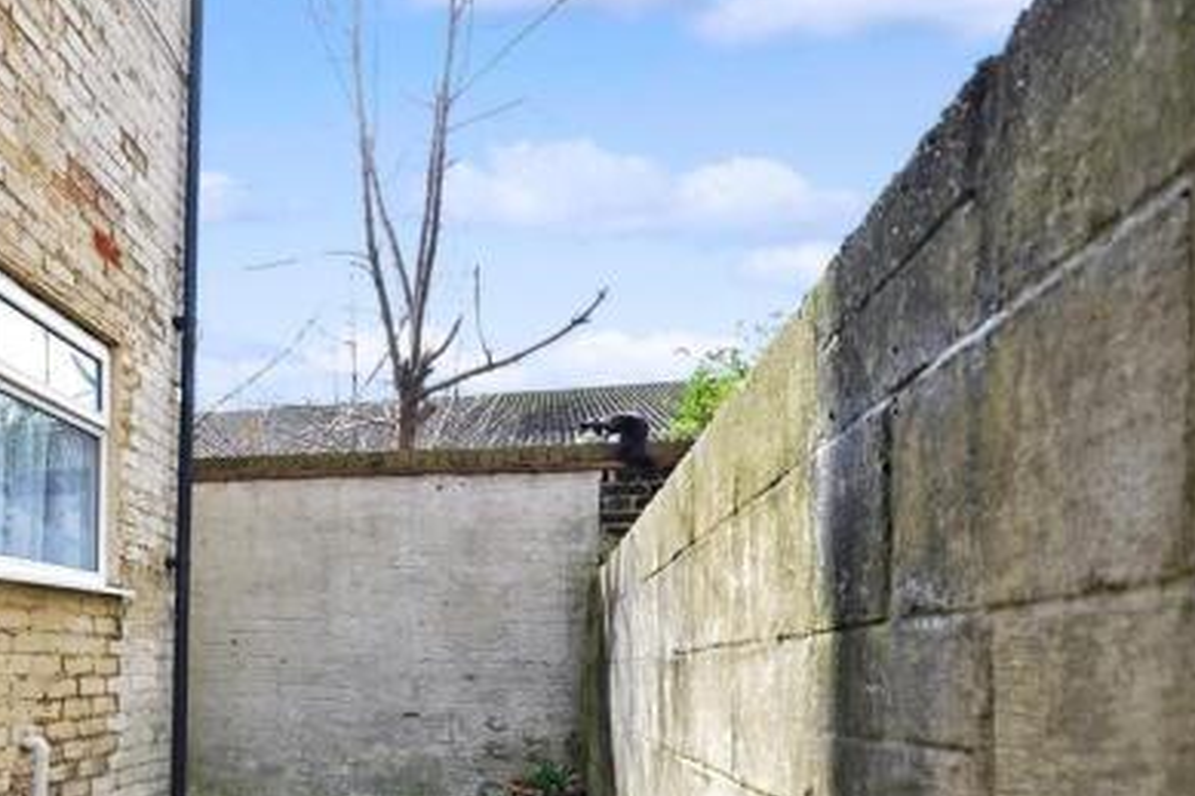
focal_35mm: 33
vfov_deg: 38.5
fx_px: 1090
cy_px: 642
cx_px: 203
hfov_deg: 52.9
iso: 200
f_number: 5.6
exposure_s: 1/100
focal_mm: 13
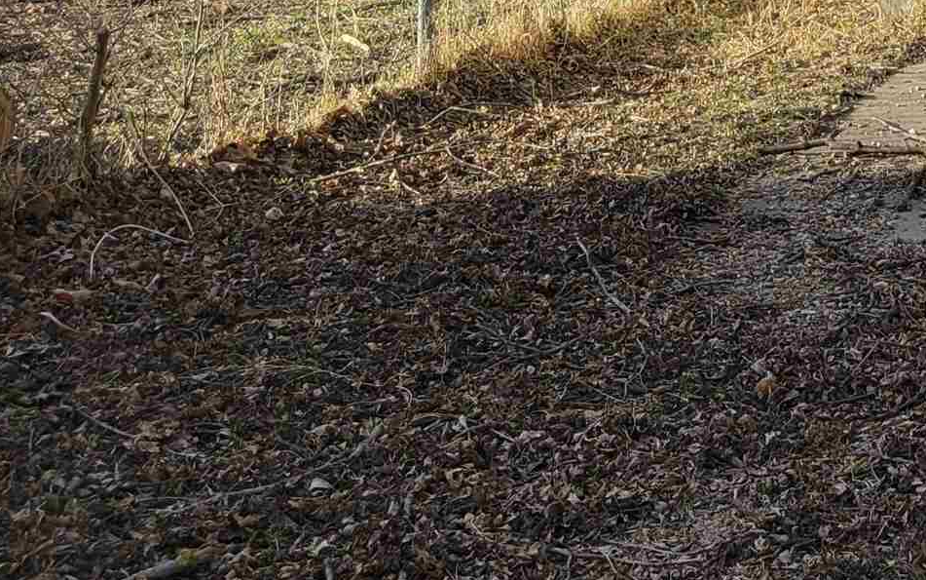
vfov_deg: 13.8
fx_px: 2247
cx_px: 1474
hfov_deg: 19.6
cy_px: -284
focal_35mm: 89
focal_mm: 5.4
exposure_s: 1/1245
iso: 40
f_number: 1.8
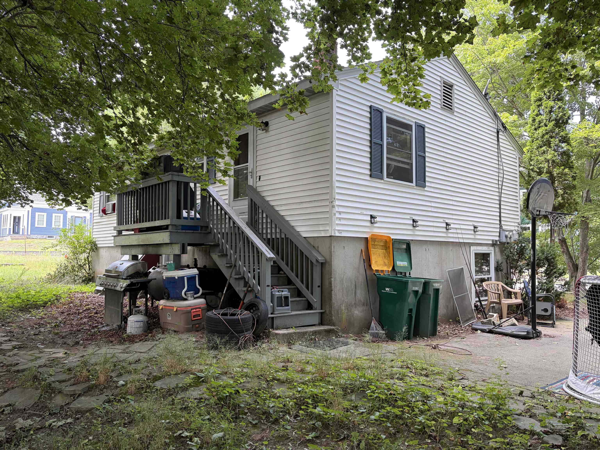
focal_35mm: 26
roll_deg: +0.8
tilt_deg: +5.3
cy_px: 225
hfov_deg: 67.3
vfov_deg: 53.1
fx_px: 451
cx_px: 300
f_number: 1.6
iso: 40
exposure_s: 1/122
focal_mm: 5.96
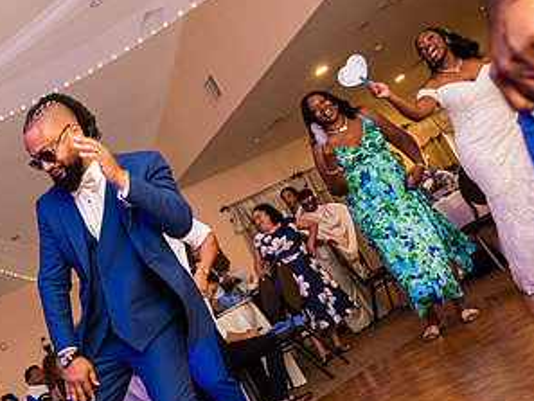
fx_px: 741
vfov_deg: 29.7
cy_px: 311
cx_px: 164
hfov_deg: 39.0
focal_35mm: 48
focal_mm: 24
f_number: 4
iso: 3200
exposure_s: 1/60
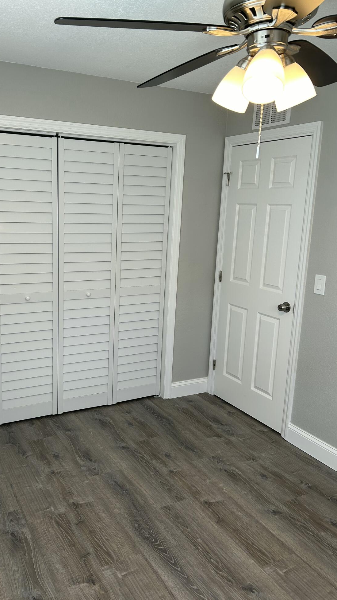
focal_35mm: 29
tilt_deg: -10.8
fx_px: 461
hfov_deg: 39.8
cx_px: 119
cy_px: 300
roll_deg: -0.6
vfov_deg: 66.1
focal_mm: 5.7
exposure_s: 1/120
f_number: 1.5
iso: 40
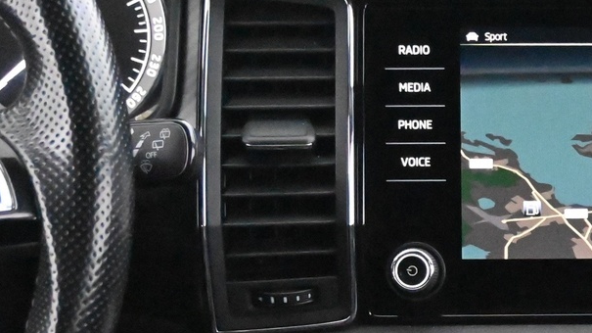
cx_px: 650
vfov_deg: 10.3
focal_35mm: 116
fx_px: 1816
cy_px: 396
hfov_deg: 17.9
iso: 22800
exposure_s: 1/40
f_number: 4.5
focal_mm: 27.5
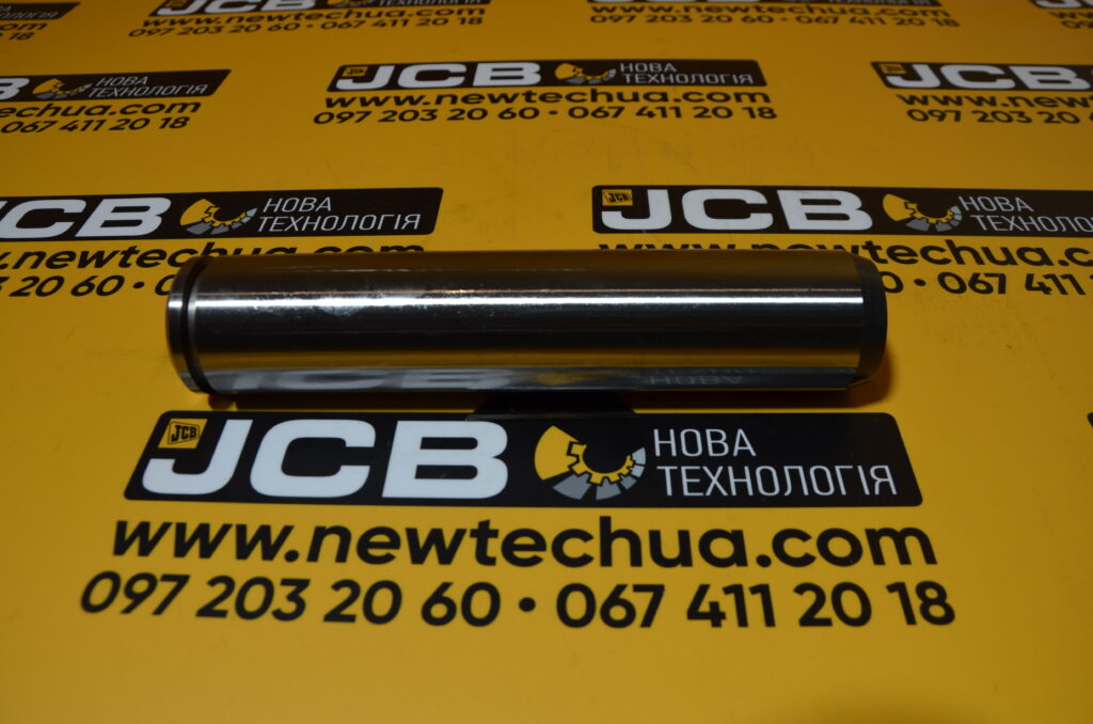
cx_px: 546
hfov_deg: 67.5
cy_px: 362
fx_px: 818
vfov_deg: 47.7
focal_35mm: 27
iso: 200
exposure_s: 1/60
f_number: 5.6
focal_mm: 18
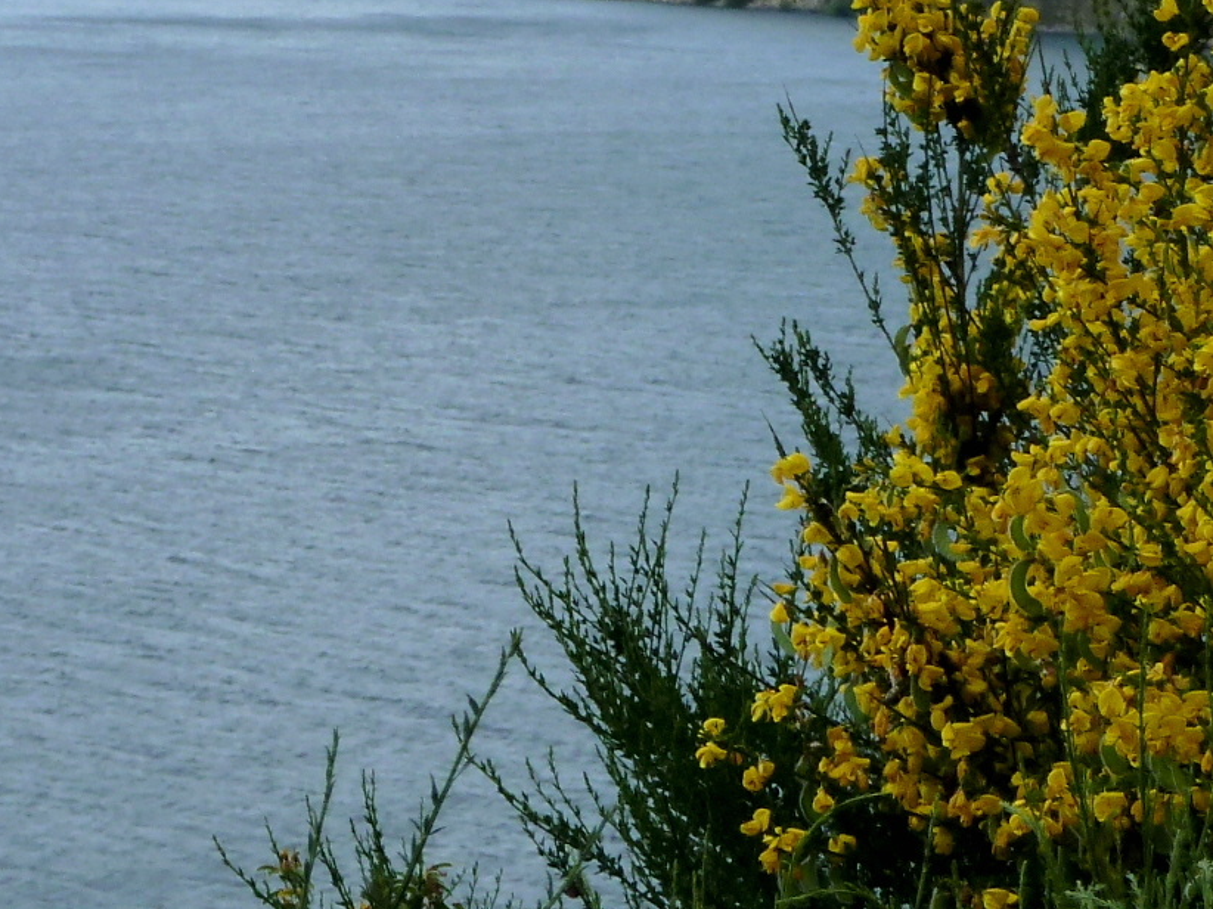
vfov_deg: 8.9
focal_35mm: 167
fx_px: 5850
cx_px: 41
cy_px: 242
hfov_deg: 11.7
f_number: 4.1
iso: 125
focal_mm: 11
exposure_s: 1/400
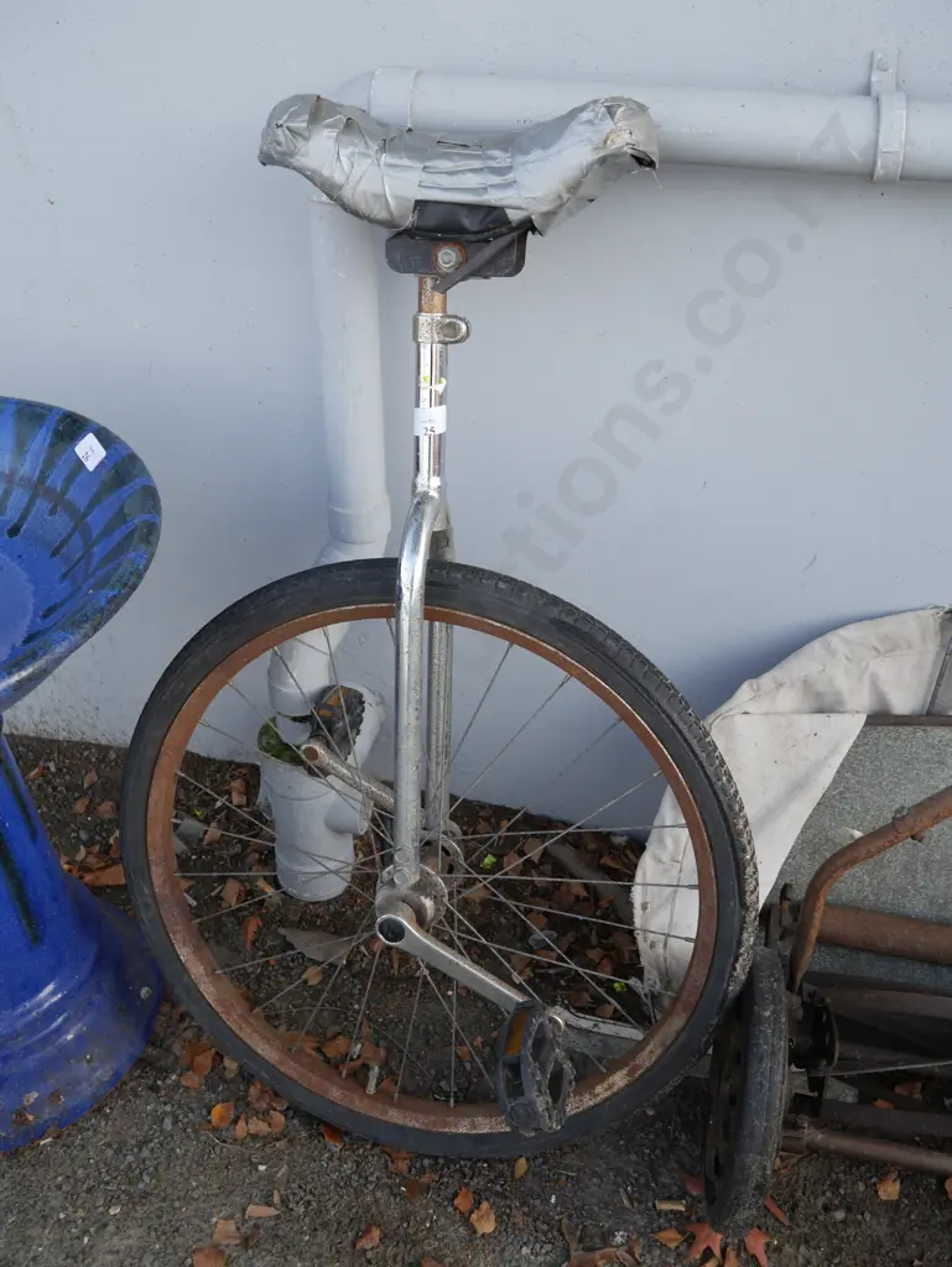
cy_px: 634
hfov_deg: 44.2
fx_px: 1172
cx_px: 476
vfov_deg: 56.8
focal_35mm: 32
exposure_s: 1/160
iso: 200
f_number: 4.5
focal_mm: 16
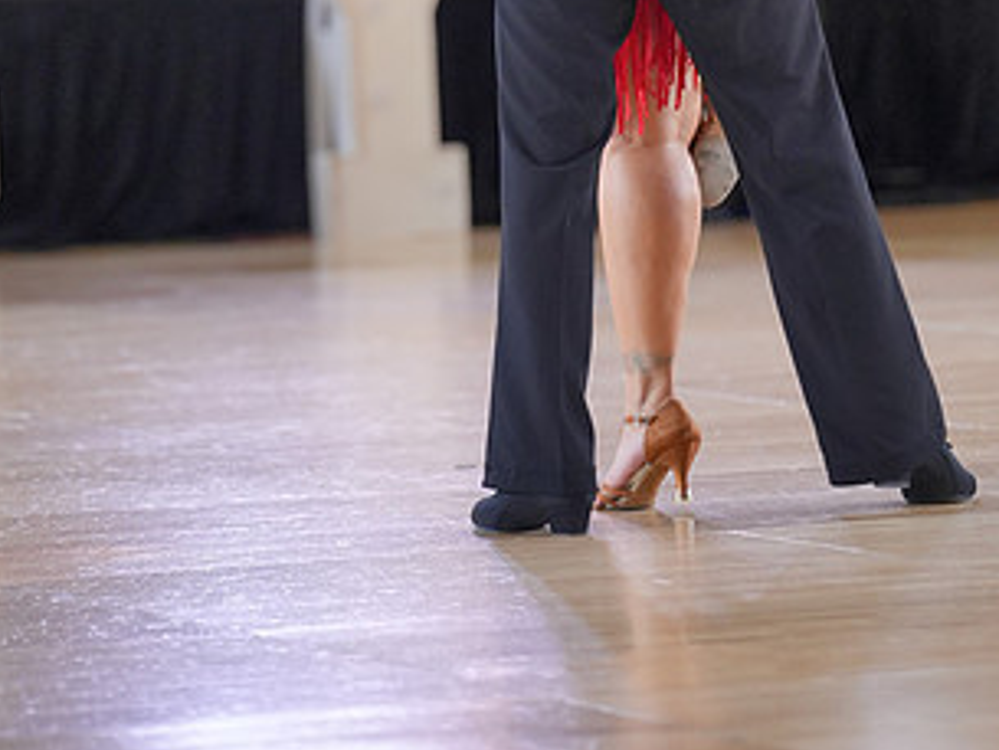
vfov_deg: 5.0
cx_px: 621
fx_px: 8604
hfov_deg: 6.6
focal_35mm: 298
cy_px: -160
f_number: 2
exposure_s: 1/500
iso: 1250
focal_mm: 109
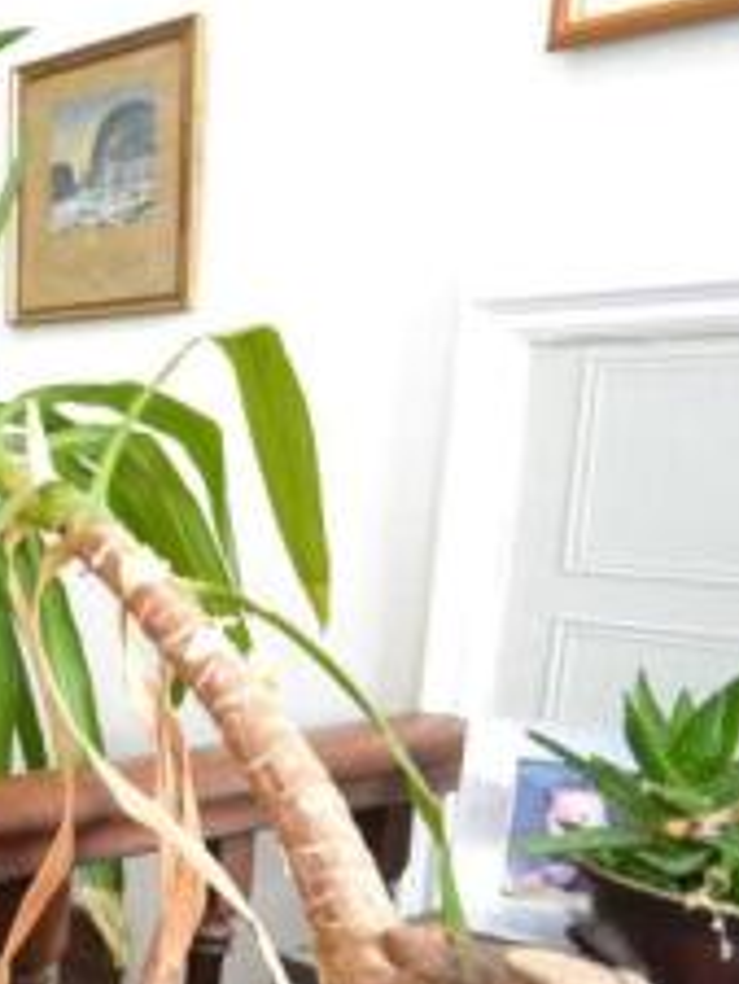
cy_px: 588
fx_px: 1194
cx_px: -627
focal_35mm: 42
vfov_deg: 44.5
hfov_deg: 21.1
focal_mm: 10
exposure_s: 1/60
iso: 2200
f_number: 3.5
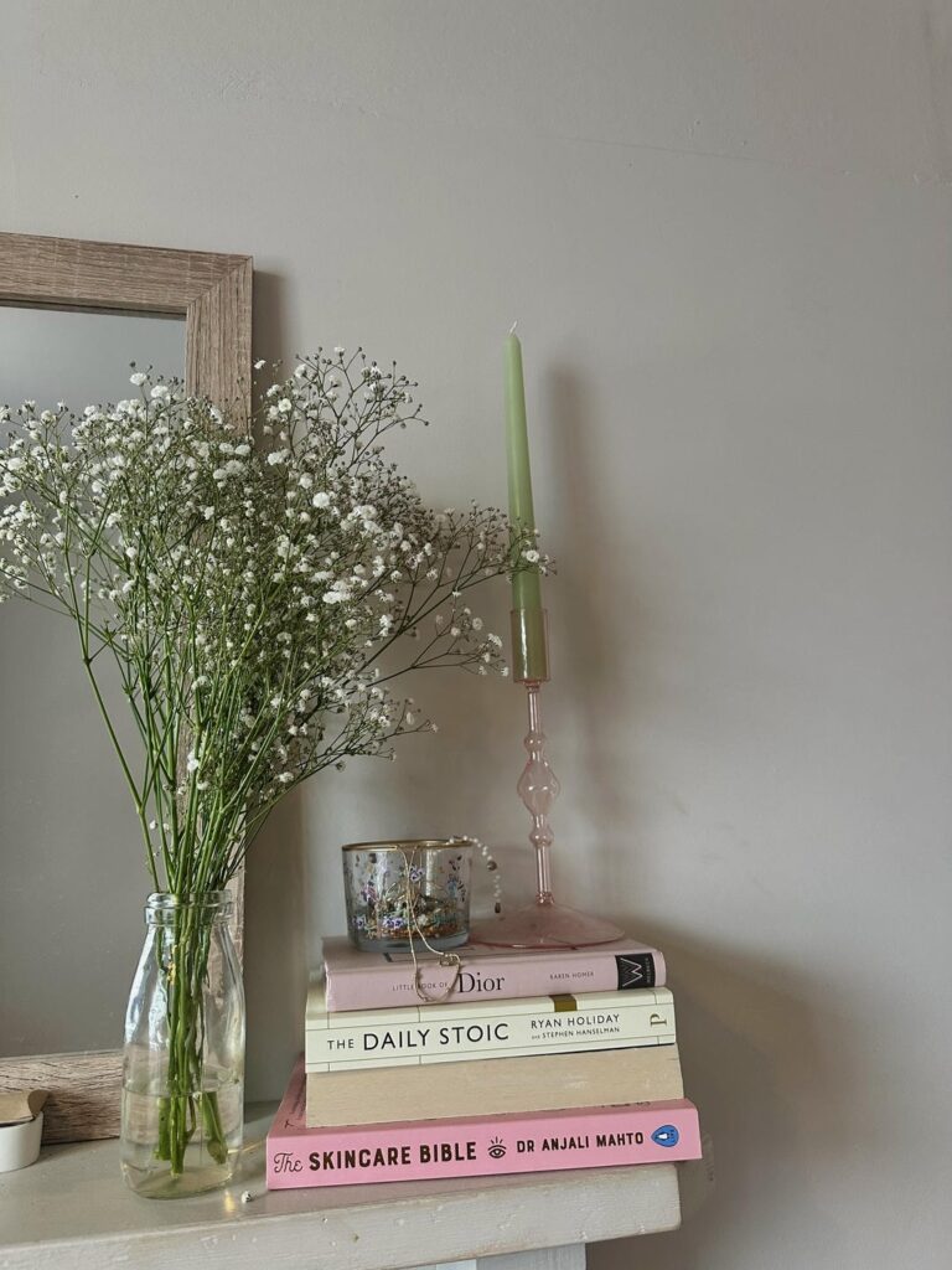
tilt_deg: +9.8
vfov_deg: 71.6
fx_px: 880
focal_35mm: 24
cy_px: 635
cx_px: 476
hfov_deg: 56.8
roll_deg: -0.6
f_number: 1.78
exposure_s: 1/71
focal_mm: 6.86
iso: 250
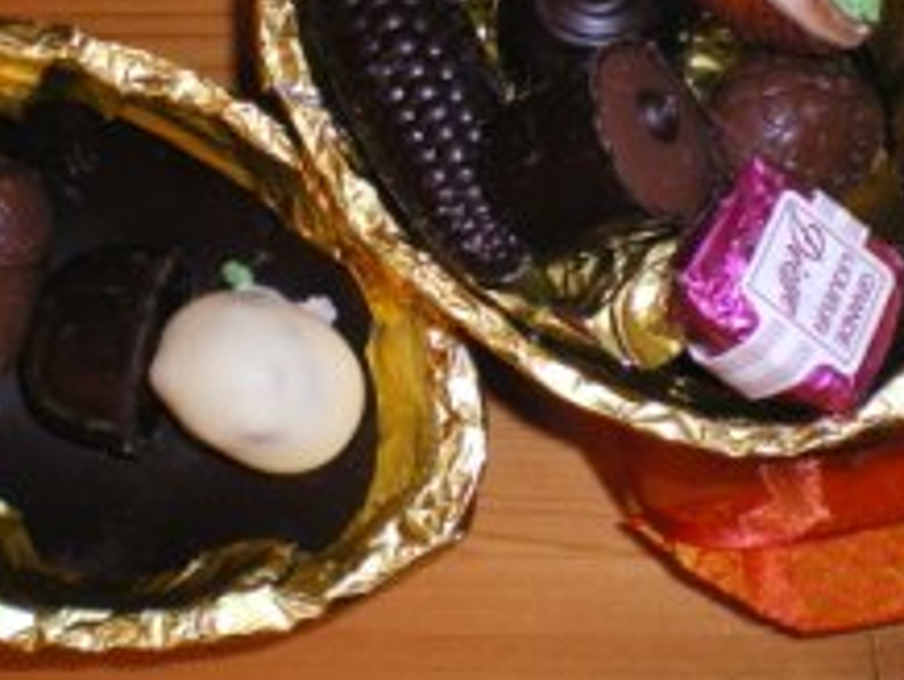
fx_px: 2039
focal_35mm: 78
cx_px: 498
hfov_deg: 25.0
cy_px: 207
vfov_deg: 18.9
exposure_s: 1/50
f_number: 4.6
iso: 400
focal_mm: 6.3
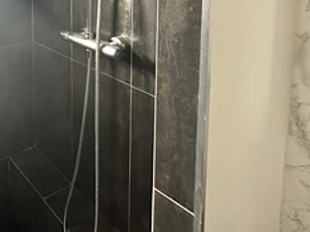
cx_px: -2
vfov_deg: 37.6
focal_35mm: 32
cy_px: -17
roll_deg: +1.6
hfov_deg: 47.0
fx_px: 287
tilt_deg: -4.7
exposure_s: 1/60
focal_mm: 2.22
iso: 640
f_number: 2.2
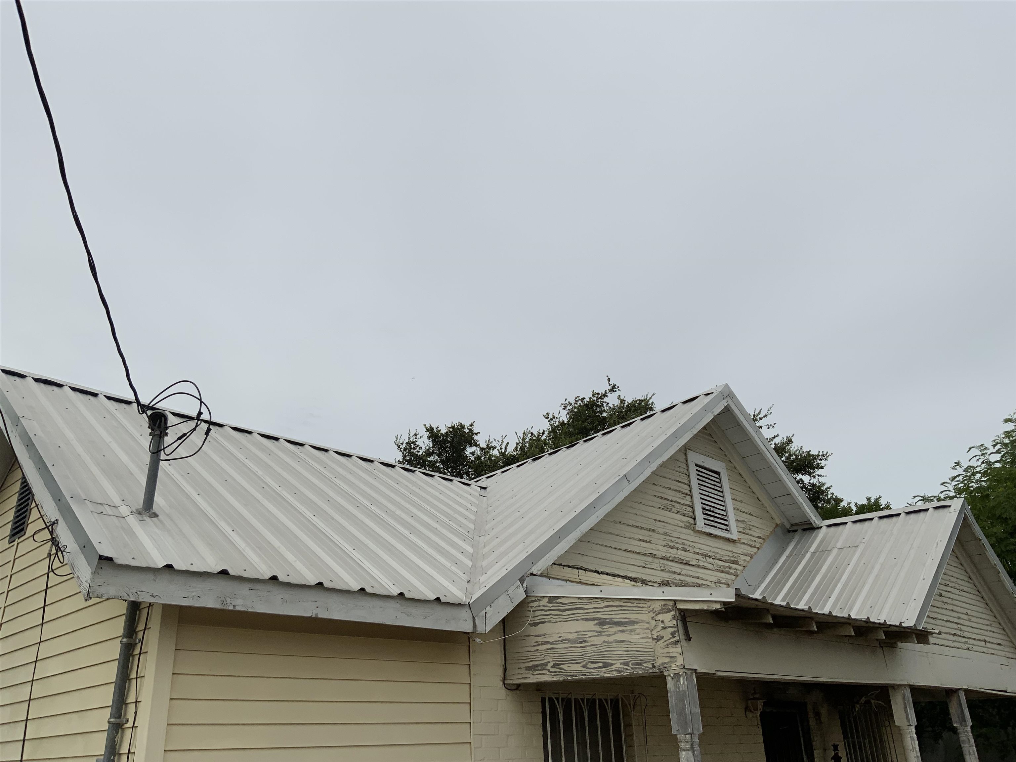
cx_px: 508
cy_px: 381
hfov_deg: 61.7
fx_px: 851
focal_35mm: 29
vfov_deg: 48.2
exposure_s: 1/3788
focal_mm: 3
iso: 20
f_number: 1.8
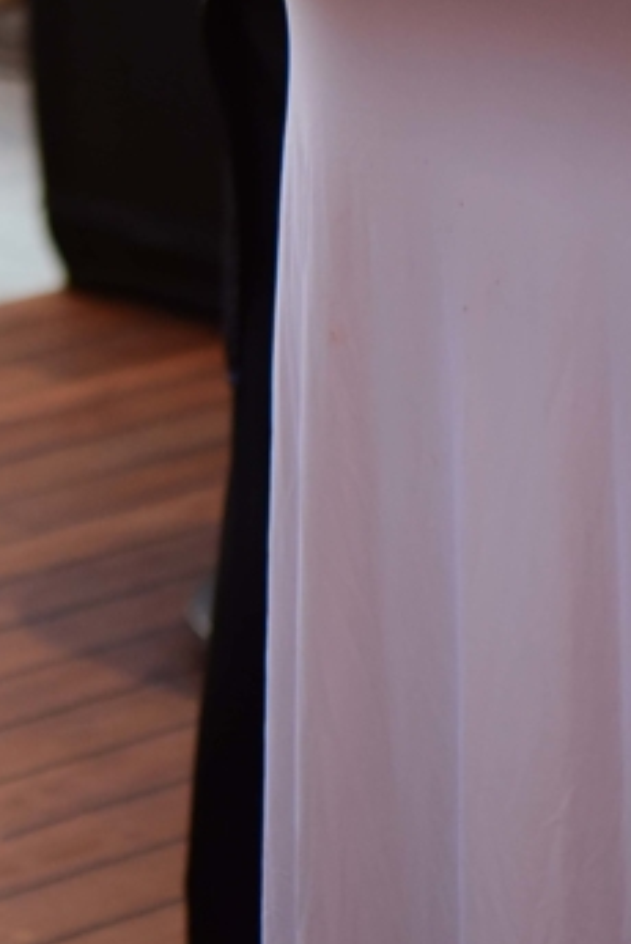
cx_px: -406
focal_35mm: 244
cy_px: -593
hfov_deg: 5.6
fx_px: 6402
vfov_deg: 8.2
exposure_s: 1/60
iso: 1250
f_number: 2.8
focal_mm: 70
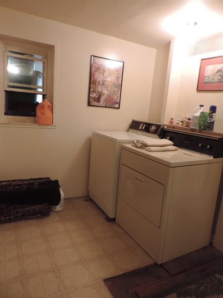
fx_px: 206
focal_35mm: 24
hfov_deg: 56.8
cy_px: 149
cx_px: 112
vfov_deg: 71.6
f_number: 3
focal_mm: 4.3
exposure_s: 1/13
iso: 400
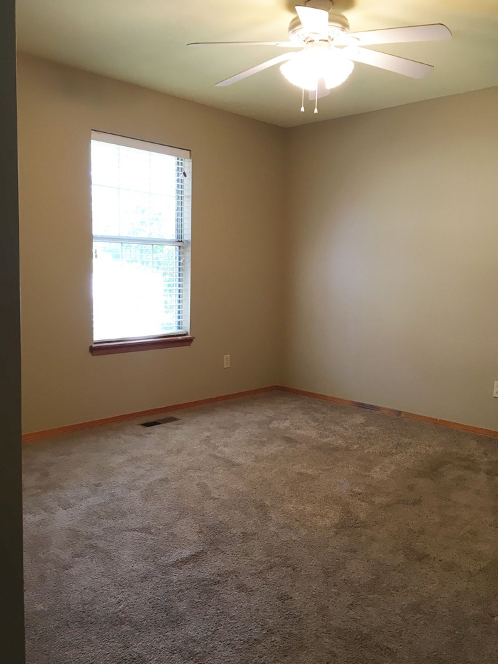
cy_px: 329
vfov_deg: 60.0
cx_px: 252
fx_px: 576
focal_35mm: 30
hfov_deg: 46.8
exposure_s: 1/30
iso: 50
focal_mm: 4.15
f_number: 2.2
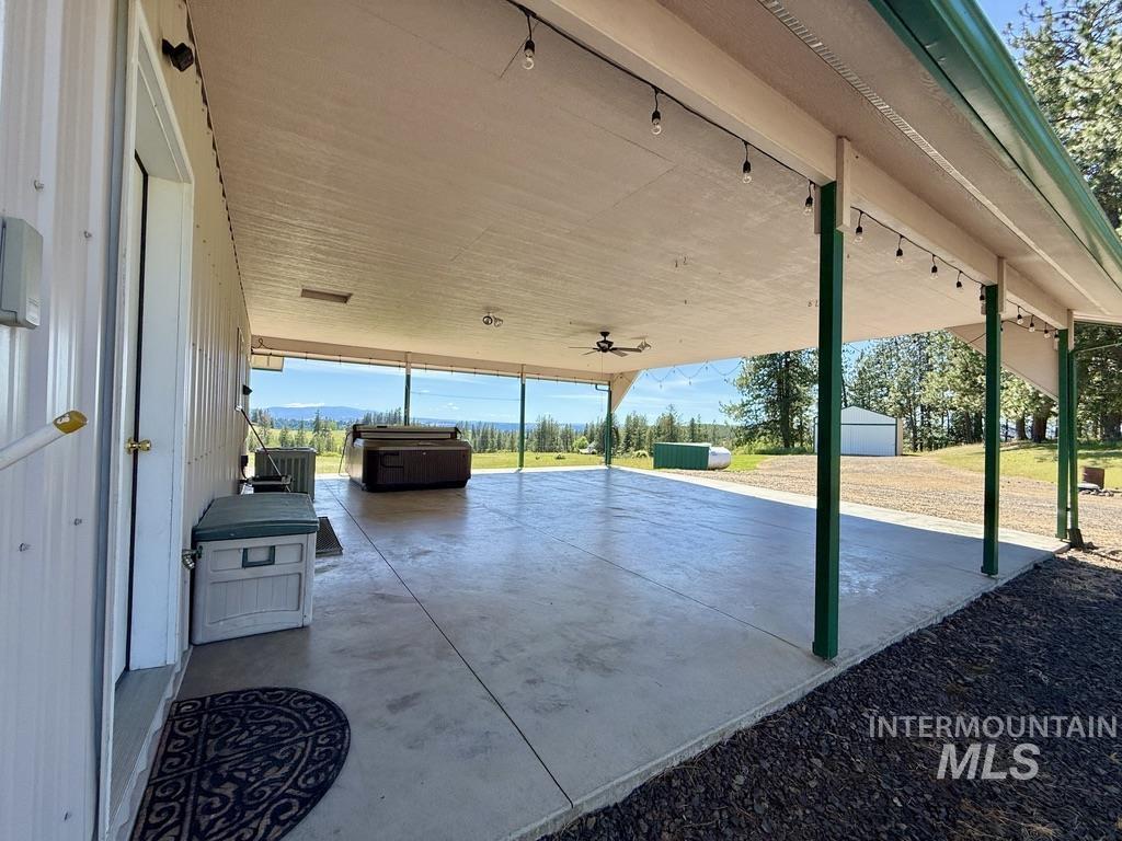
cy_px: 420
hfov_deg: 102.1
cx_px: 561
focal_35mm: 14
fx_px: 454
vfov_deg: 85.7
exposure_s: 1/1189
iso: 64
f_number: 2.2
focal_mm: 2.22
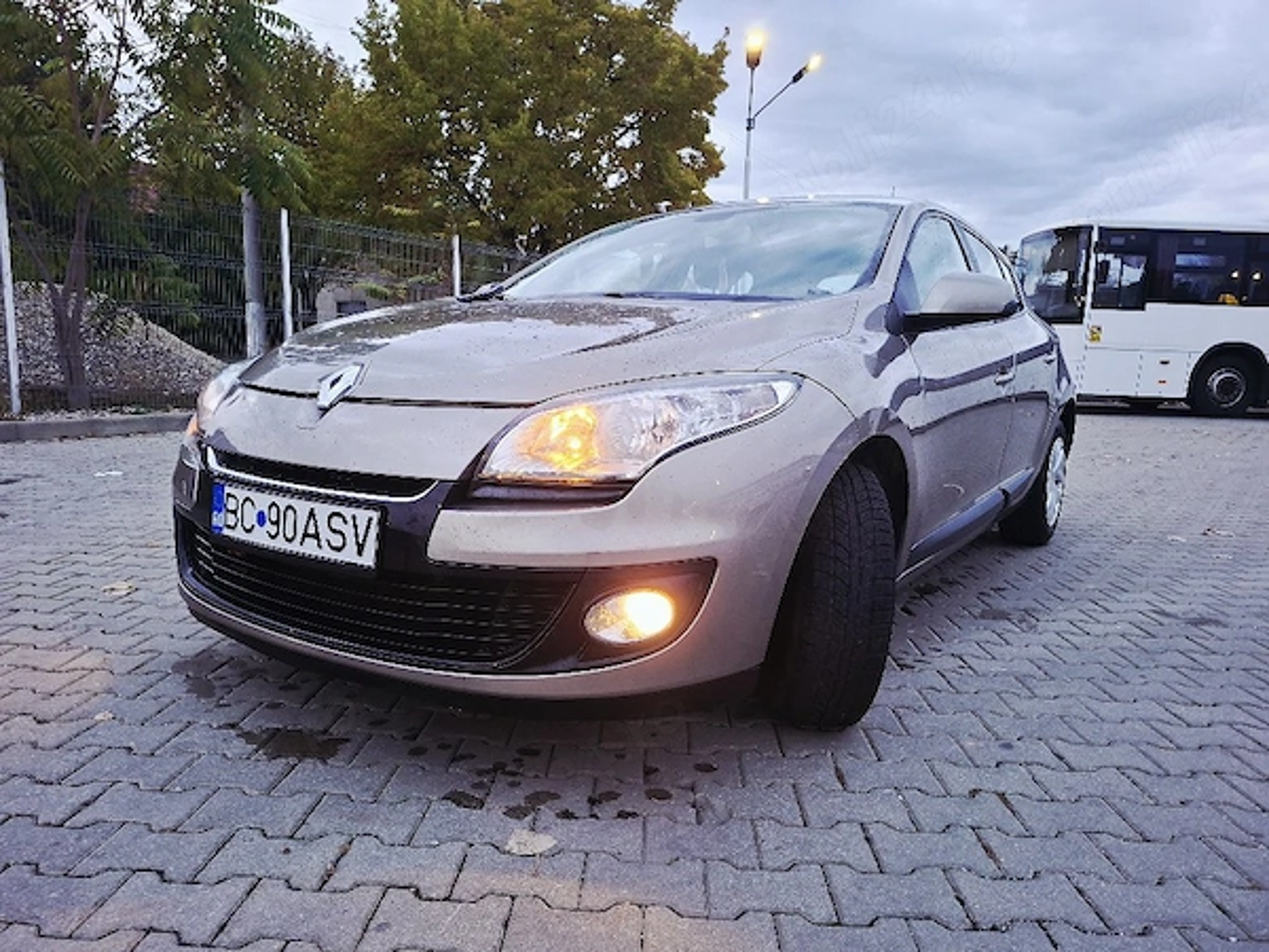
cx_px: 634
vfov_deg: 58.9
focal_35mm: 23
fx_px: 843
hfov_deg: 73.9
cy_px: 476
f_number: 1.8
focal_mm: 5.54
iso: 320
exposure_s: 1/60.2
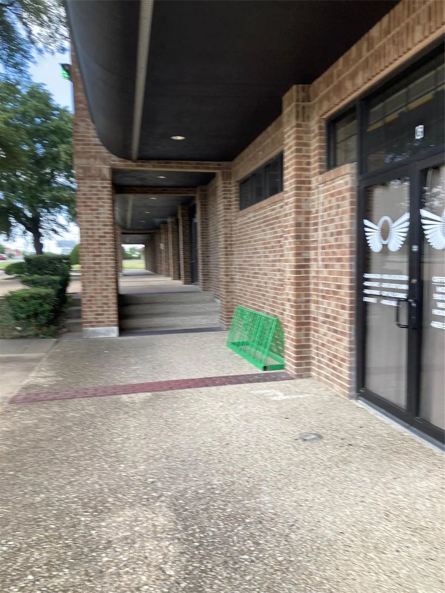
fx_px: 480
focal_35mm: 28
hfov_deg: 49.8
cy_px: 296
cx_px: 222
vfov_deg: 63.4
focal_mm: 3.99
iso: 20
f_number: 1.8
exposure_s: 1/199
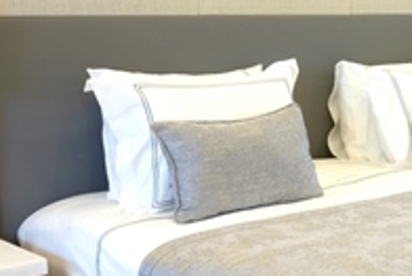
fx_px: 905
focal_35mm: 79
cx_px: 462
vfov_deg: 17.1
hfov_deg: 23.9
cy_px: 46
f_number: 10
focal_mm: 10
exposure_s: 1/4
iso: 200
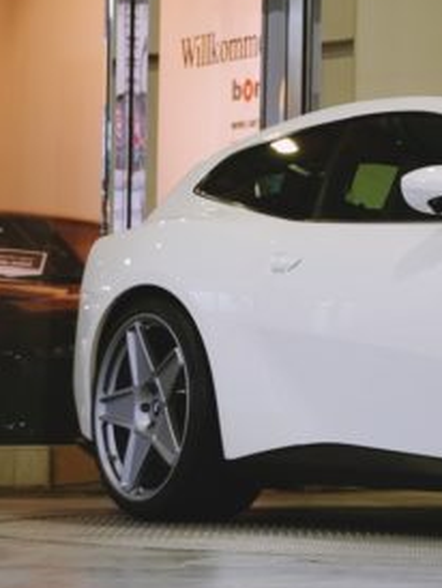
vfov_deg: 9.6
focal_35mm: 206
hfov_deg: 7.0
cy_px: 220
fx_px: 3507
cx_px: 790
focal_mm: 53
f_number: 5
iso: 640
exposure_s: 1/160
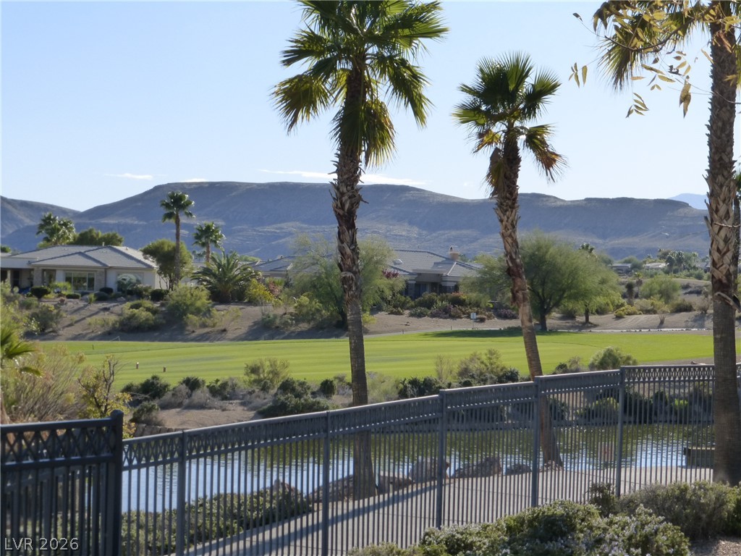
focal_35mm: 74
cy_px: 278
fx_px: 1584
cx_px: 370
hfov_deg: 26.3
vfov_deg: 19.9
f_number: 5.6
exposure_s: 1/800
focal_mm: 12.5
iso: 200
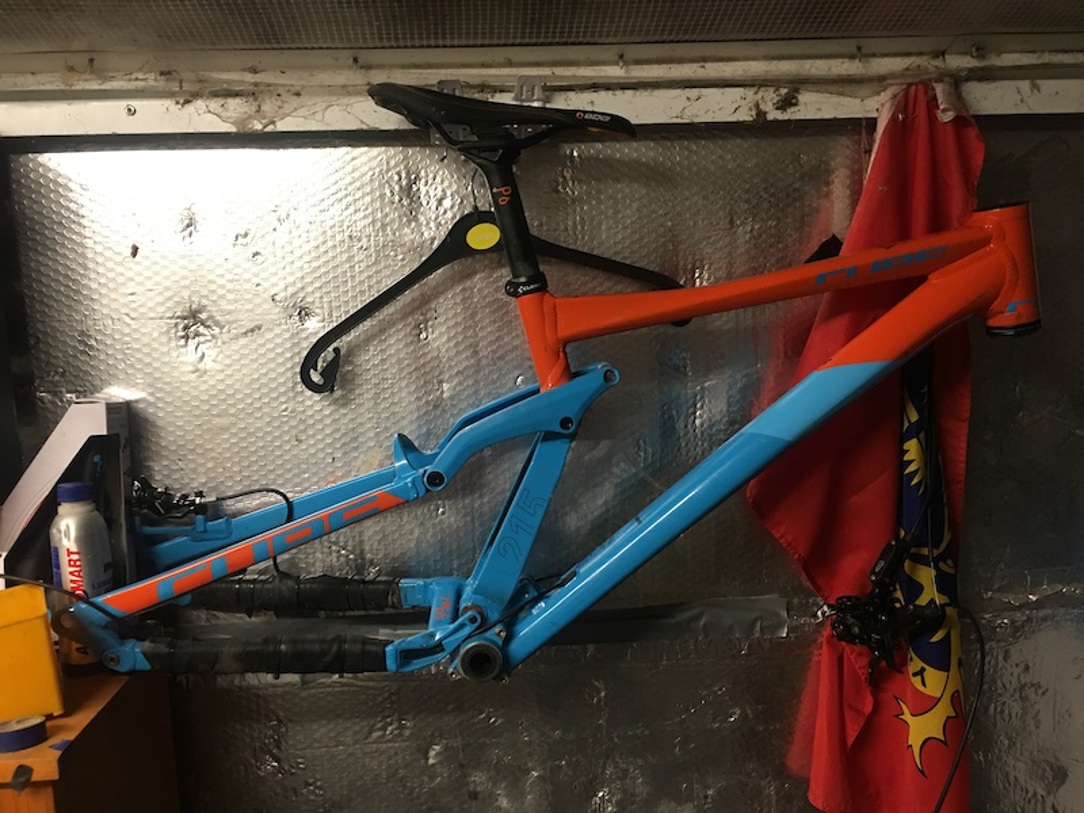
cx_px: 542
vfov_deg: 48.2
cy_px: 406
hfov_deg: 61.7
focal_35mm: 29
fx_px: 908
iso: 100
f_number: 2.2
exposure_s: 1/17
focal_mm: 4.15
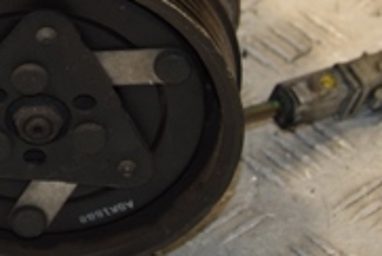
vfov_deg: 5.4
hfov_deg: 8.1
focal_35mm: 254
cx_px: -13
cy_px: -89
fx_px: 2697
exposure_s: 1/200
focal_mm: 48
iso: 800
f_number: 6.3
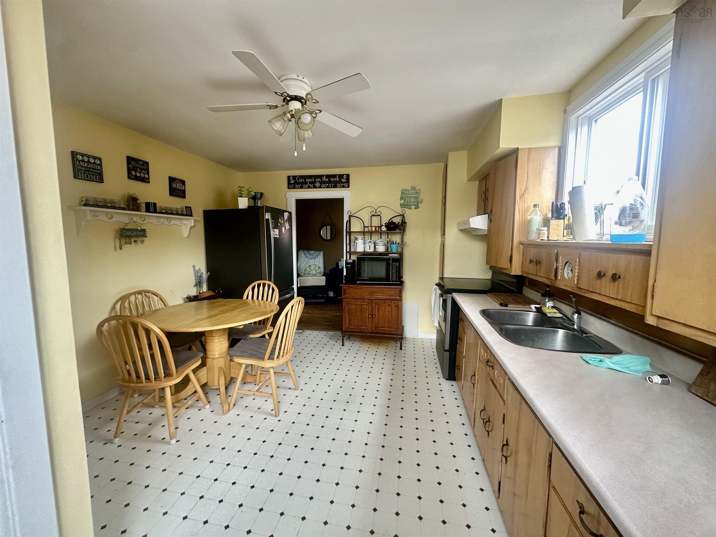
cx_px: 358
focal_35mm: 14
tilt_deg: -6.1
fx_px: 290
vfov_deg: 85.7
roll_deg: -0.4
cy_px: 268
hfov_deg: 102.1
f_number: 2.2
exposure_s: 1/99
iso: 200
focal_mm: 2.22
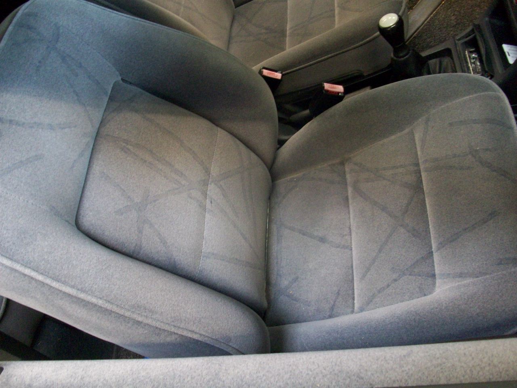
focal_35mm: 34
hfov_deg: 54.0
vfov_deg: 41.8
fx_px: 508
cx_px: 258
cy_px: 194
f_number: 2.8
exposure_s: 1/8
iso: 200
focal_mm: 5.7
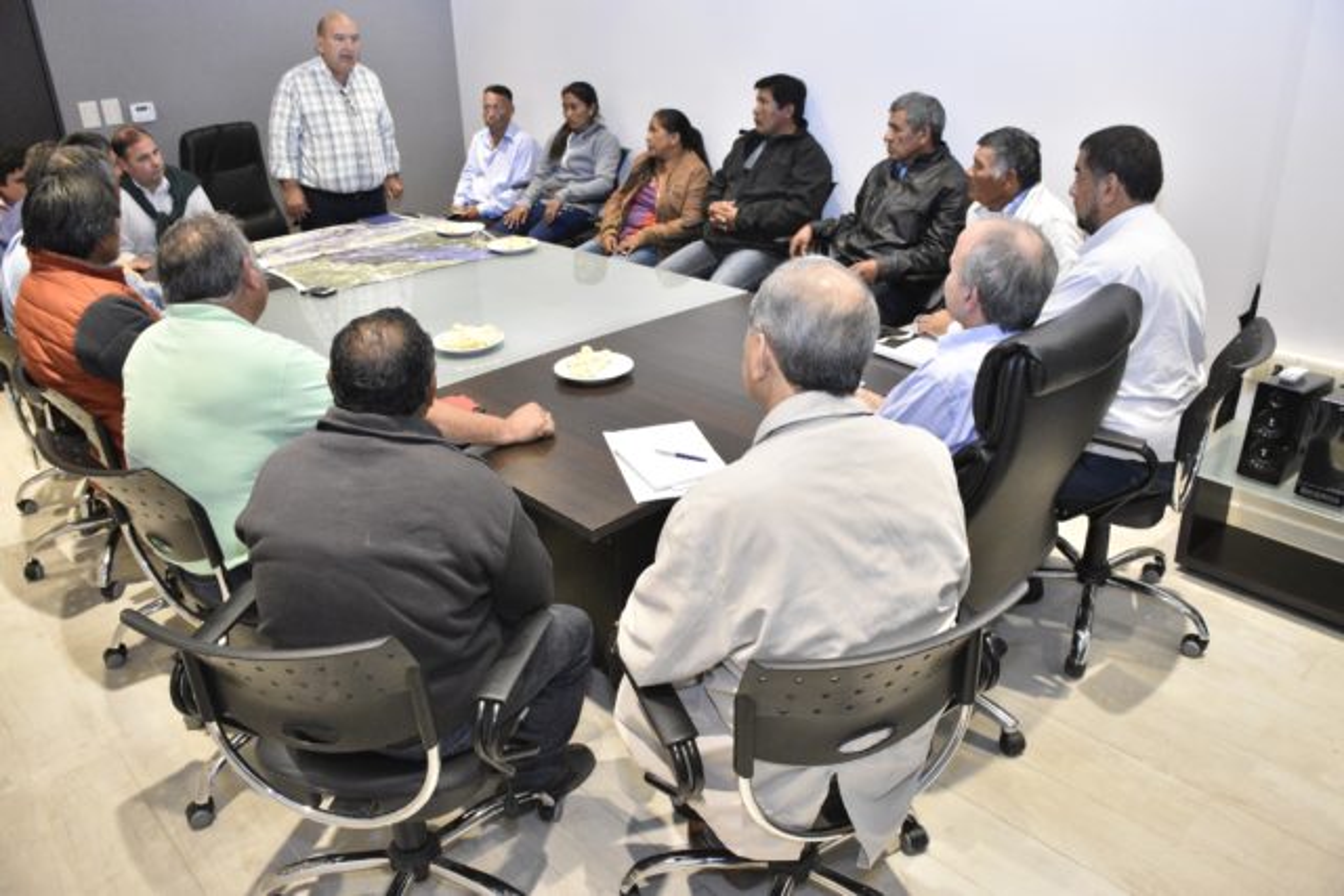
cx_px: 672
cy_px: 448
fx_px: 1008
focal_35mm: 27
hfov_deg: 67.4
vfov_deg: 48.0
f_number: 5.6
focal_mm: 18
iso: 3200
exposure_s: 1/125
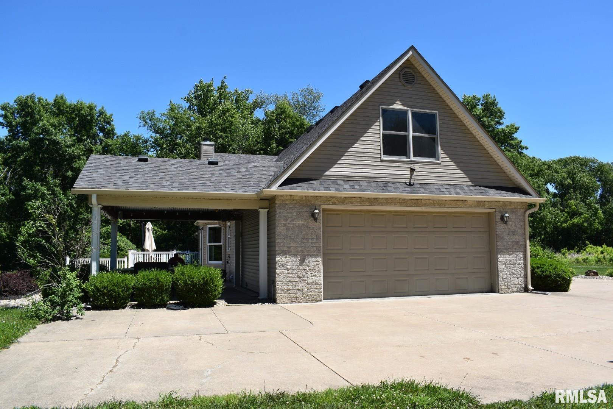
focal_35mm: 27
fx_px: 460
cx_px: 306
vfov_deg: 47.9
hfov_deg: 67.4
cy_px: 204
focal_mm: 18
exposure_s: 1/250
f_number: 8
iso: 110
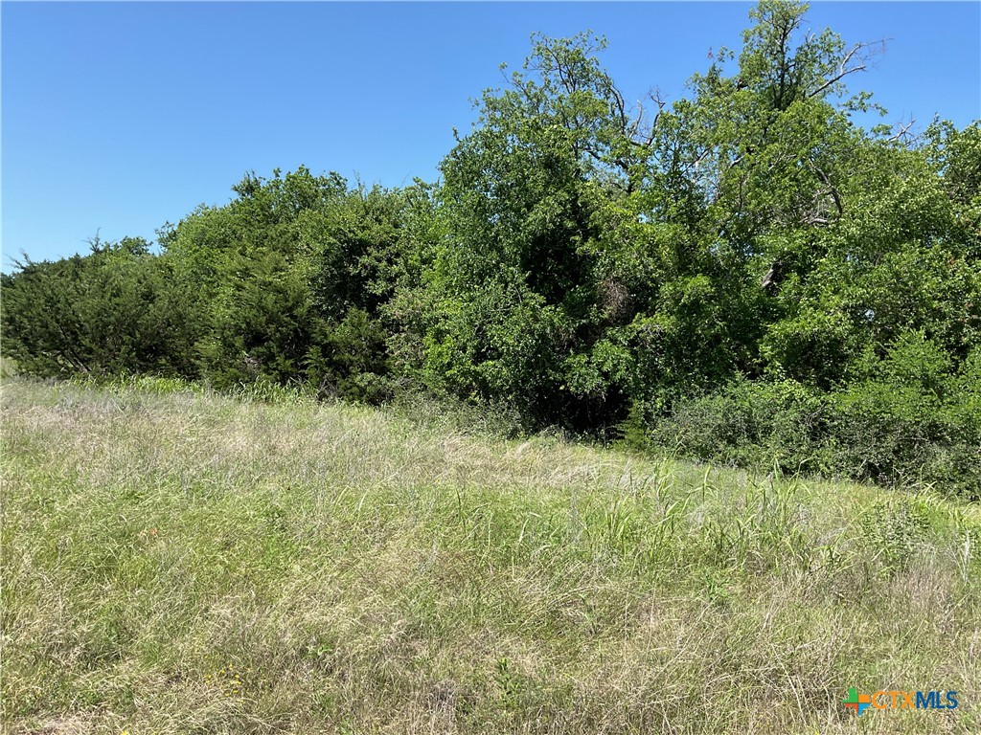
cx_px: 490
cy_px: 368
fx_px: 822
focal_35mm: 29
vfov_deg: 48.2
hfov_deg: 61.7
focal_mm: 3
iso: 16
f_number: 1.8
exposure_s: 1/1076
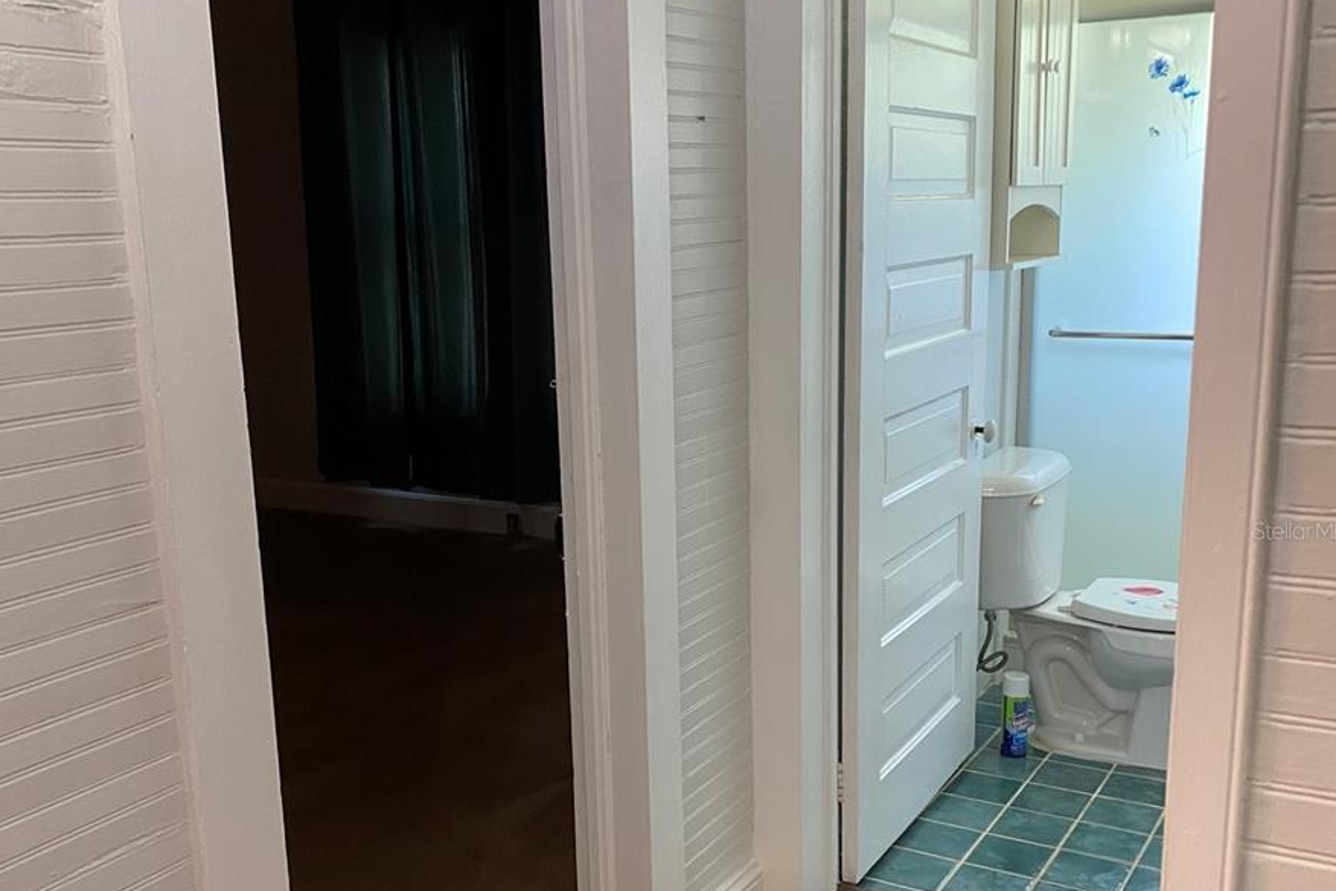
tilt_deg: -13.0
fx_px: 1373
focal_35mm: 37
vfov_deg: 35.8
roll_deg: +1.3
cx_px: 675
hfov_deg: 51.9
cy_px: 530
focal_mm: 4.25
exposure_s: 1/60
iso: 200
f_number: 1.8
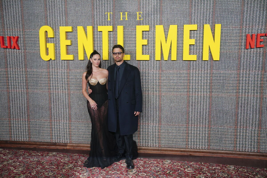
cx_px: 134
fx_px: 282
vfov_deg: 35.1
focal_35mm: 38
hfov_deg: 50.7
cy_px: 89
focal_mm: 38
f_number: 2.8
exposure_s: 1/500
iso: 1000
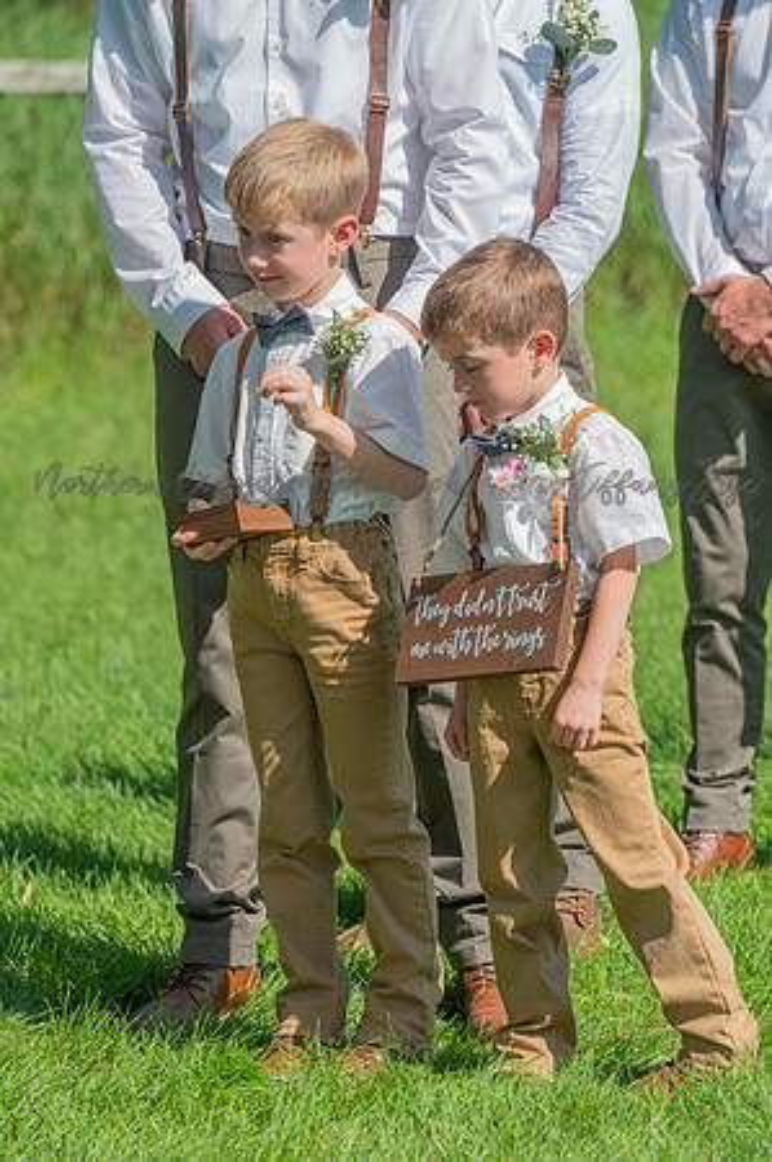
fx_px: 6448
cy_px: 581
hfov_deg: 6.9
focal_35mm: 200
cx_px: 386
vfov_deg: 10.3
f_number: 5.6
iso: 125
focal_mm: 200
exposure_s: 1/500
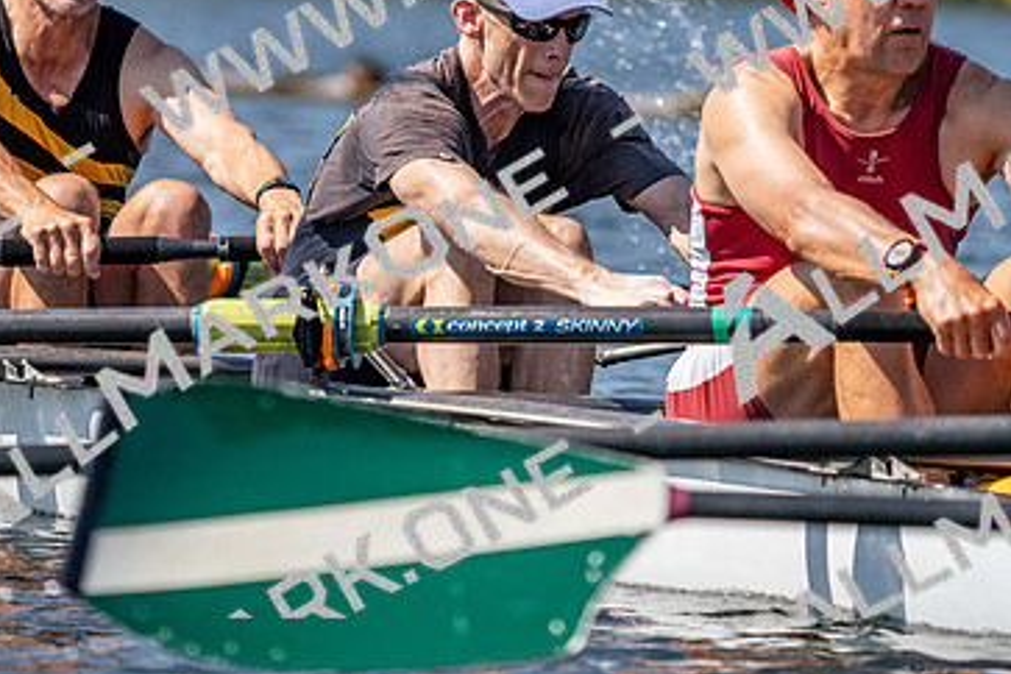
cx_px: 485
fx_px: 13254
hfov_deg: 4.4
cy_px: 141
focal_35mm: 472
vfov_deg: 2.9
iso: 320
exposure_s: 1/2000
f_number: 5.6
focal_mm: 295
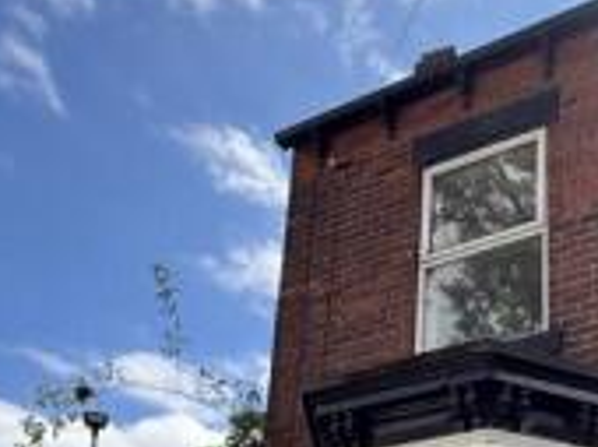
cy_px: 554
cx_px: 561
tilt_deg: +17.4
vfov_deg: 26.4
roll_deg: -0.4
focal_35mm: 48
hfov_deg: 36.7
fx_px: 828
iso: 64
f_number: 2.2
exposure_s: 1/1285
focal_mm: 2.22
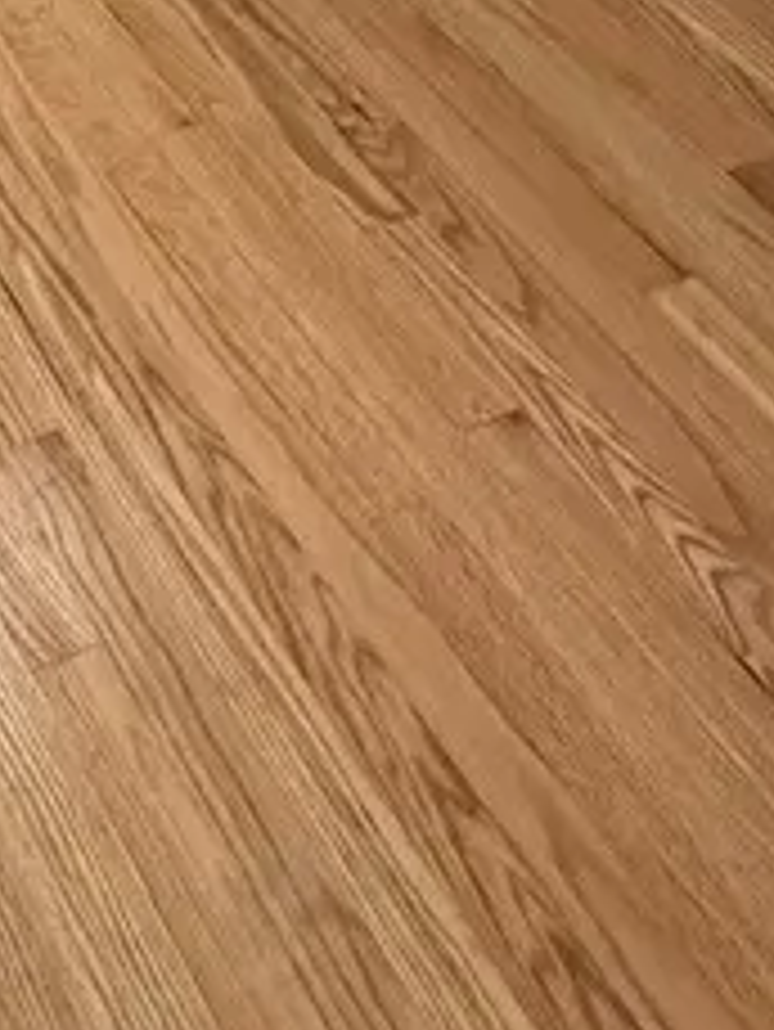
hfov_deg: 19.5
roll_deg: +0.0
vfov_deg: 21.5
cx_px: -382
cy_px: -724
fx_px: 1966
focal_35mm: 66
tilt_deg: -20.6
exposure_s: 1/120
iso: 320
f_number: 2.2
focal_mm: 2.22
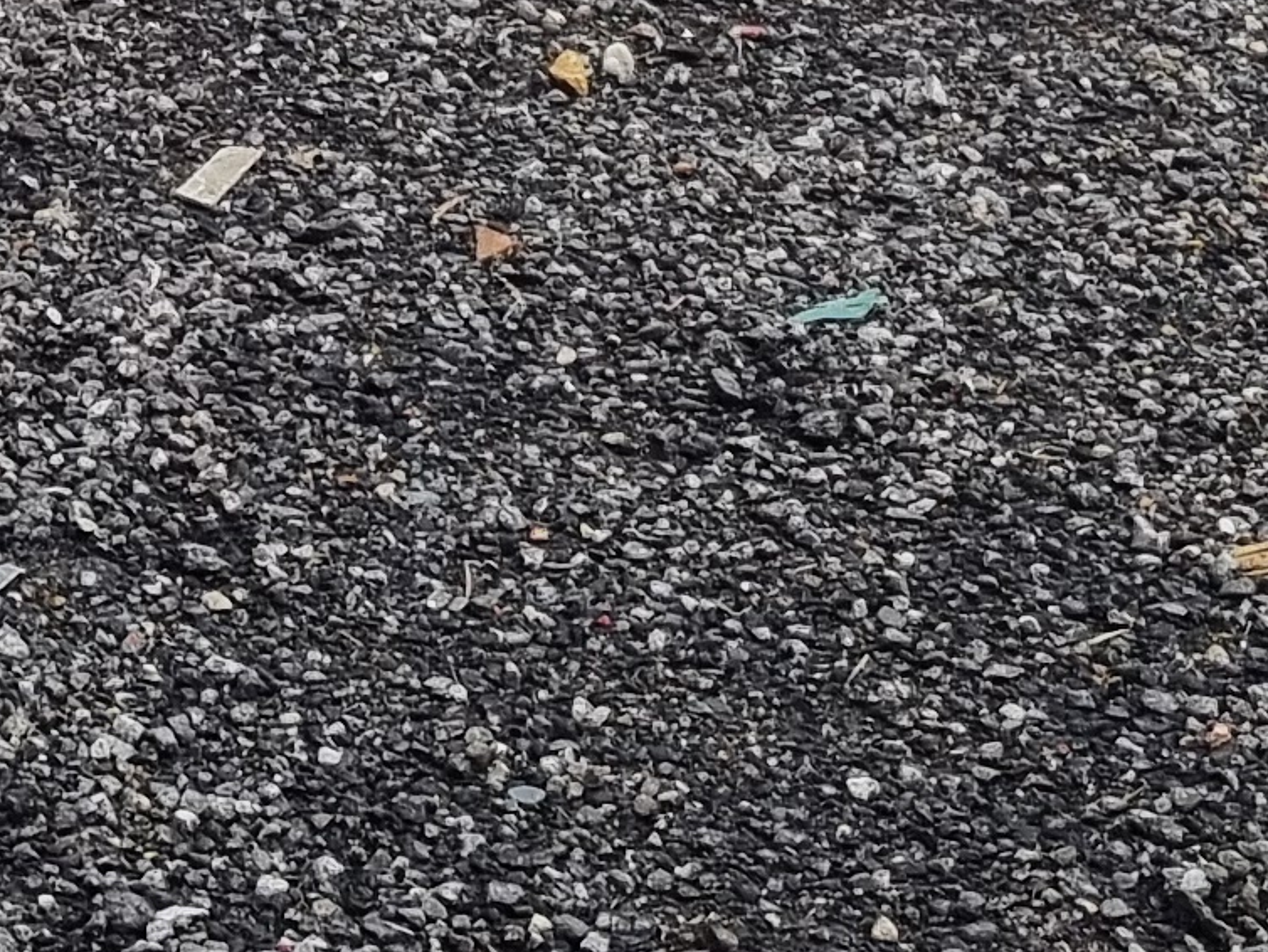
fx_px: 5093
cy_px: -1246
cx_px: -442
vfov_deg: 9.6
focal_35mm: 139
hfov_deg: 13.6
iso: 50
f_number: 1.8
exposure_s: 1/1752
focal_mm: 5.4
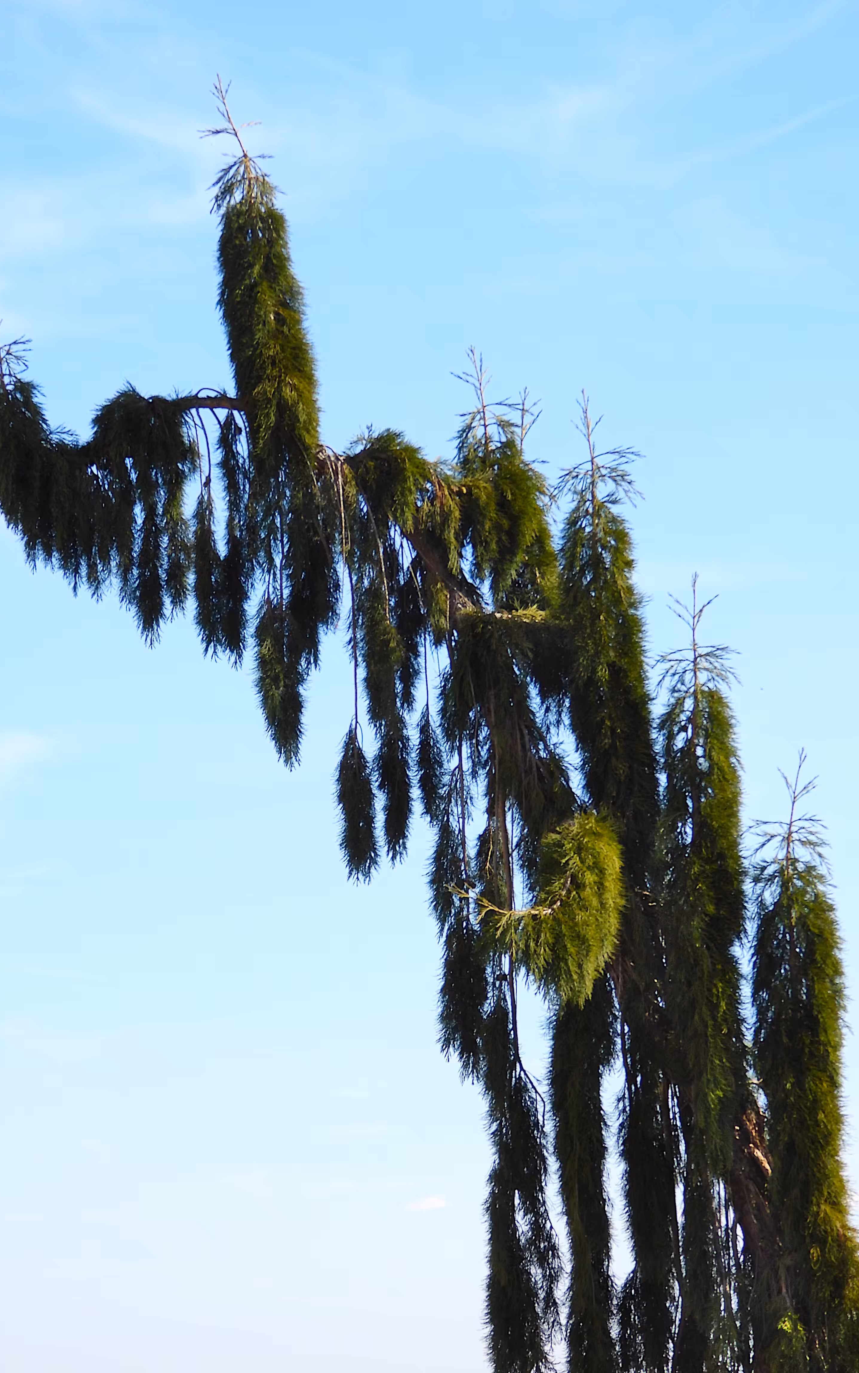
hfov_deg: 10.7
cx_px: 368
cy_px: 686
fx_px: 4569
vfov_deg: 17.1
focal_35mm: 122
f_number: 4
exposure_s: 1/500
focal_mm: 20.7
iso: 100
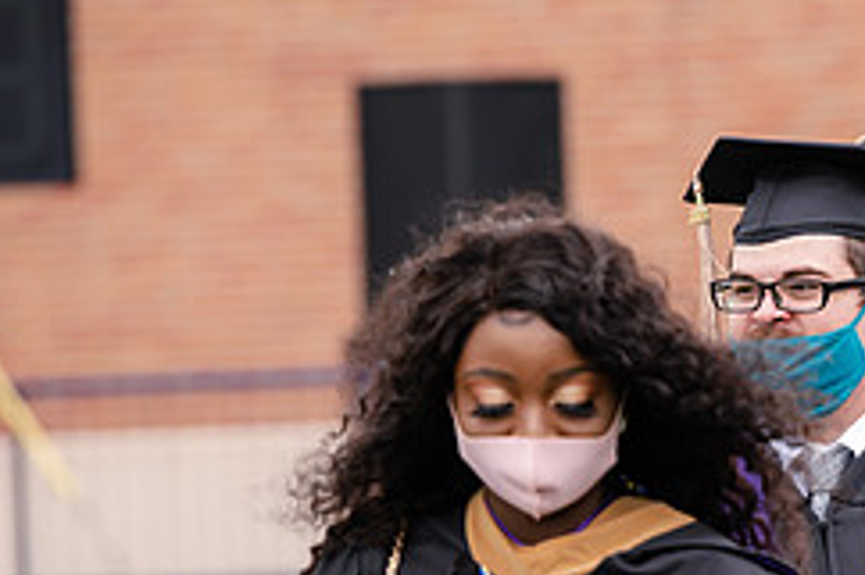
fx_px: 10661
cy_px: 480
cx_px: 801
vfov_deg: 3.1
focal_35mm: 444
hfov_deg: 4.6
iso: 500
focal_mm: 185
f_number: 5
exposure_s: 1/640
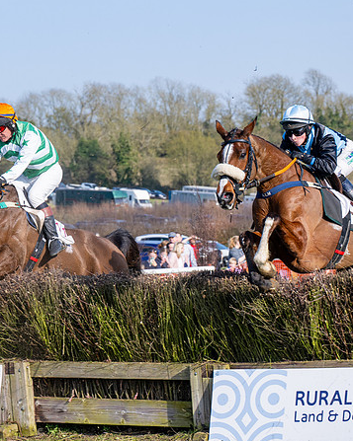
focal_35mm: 150
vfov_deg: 12.9
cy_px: 220
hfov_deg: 10.2
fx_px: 1961
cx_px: 26
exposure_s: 1/2000
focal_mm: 70
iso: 200
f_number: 4
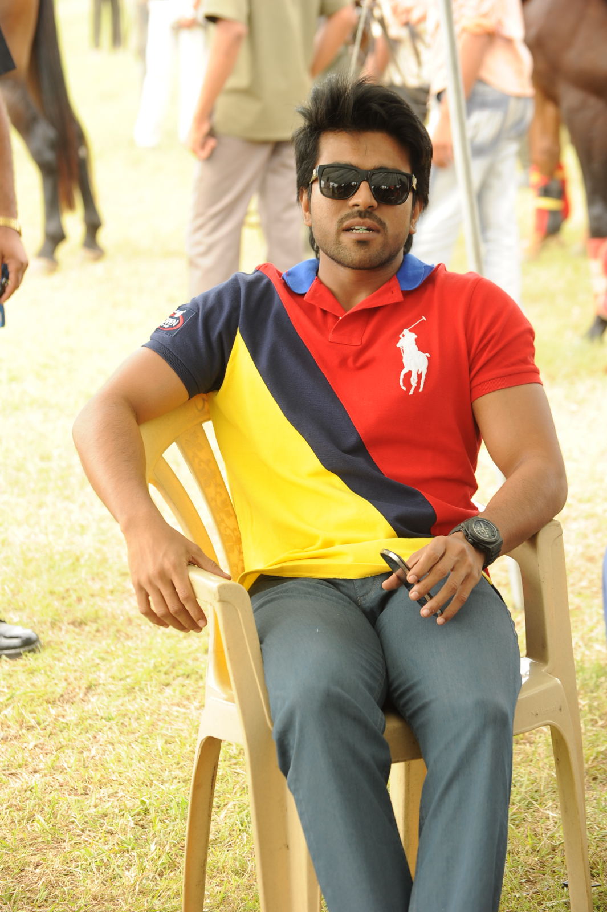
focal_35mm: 102
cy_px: 456
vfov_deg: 20.0
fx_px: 2582
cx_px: 304
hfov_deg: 13.4
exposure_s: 1/125
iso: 400
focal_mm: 102
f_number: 6.3
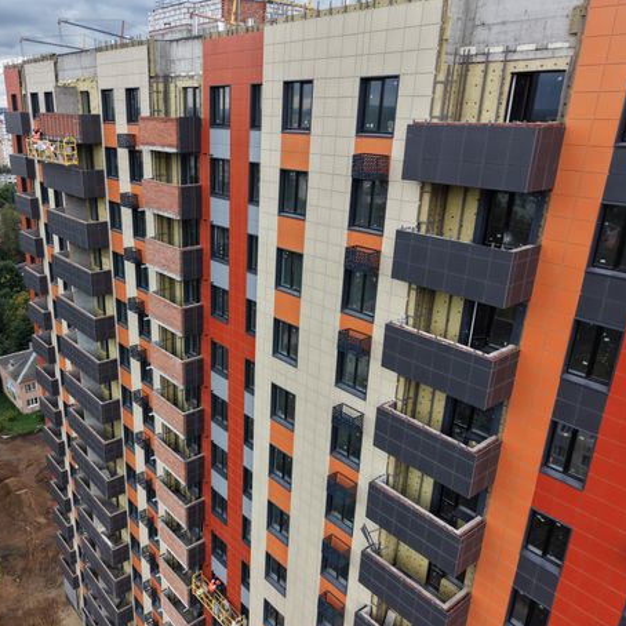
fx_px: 593
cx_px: 220
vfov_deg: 55.6
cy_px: 320
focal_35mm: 29
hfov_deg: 54.7
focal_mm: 8.67
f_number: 1.8
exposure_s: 1/160
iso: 150
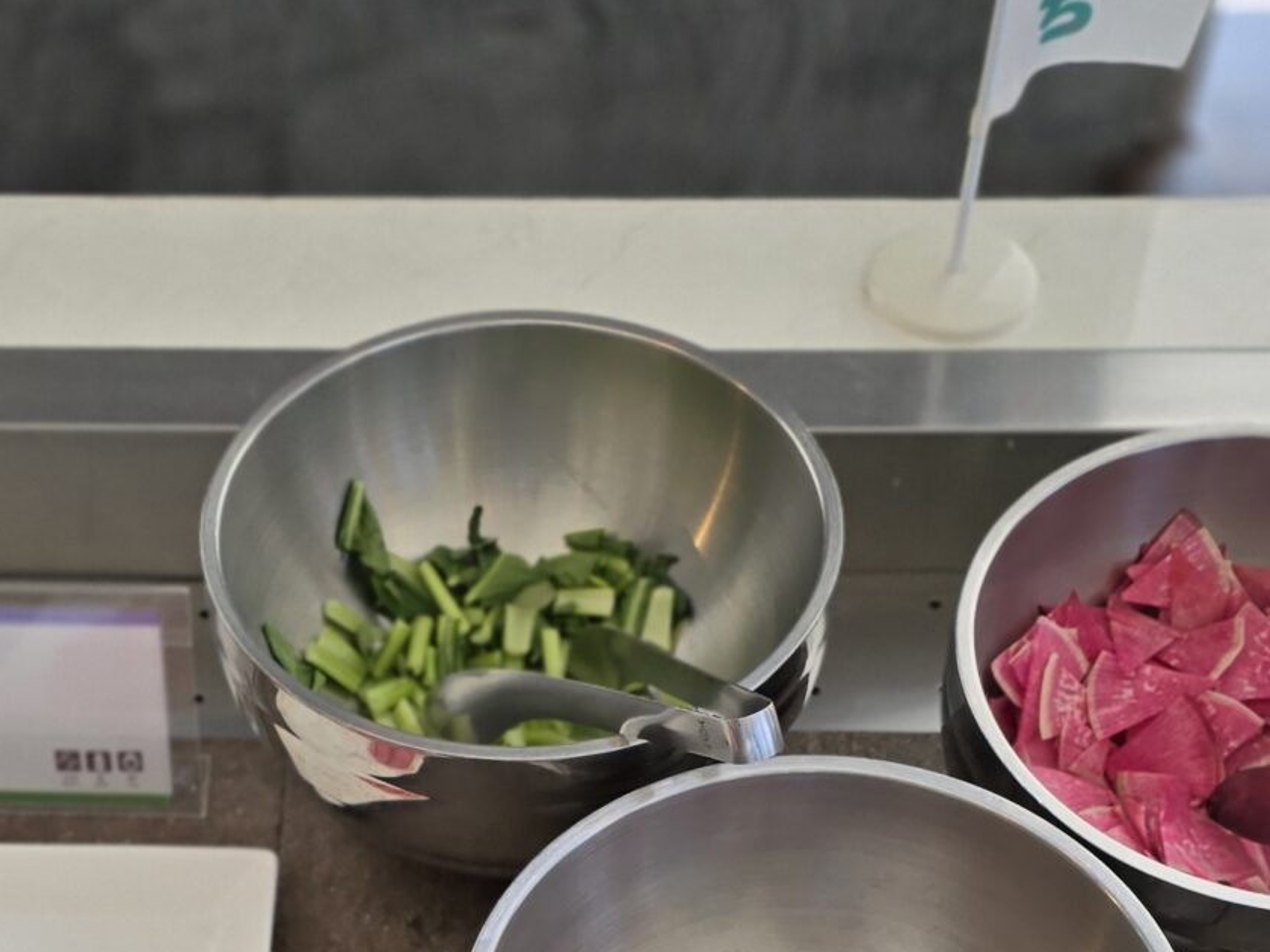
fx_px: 2569
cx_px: 476
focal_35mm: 70
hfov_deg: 27.7
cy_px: 1079
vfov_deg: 20.0
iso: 12
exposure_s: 1/176
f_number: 1.7
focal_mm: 6.3
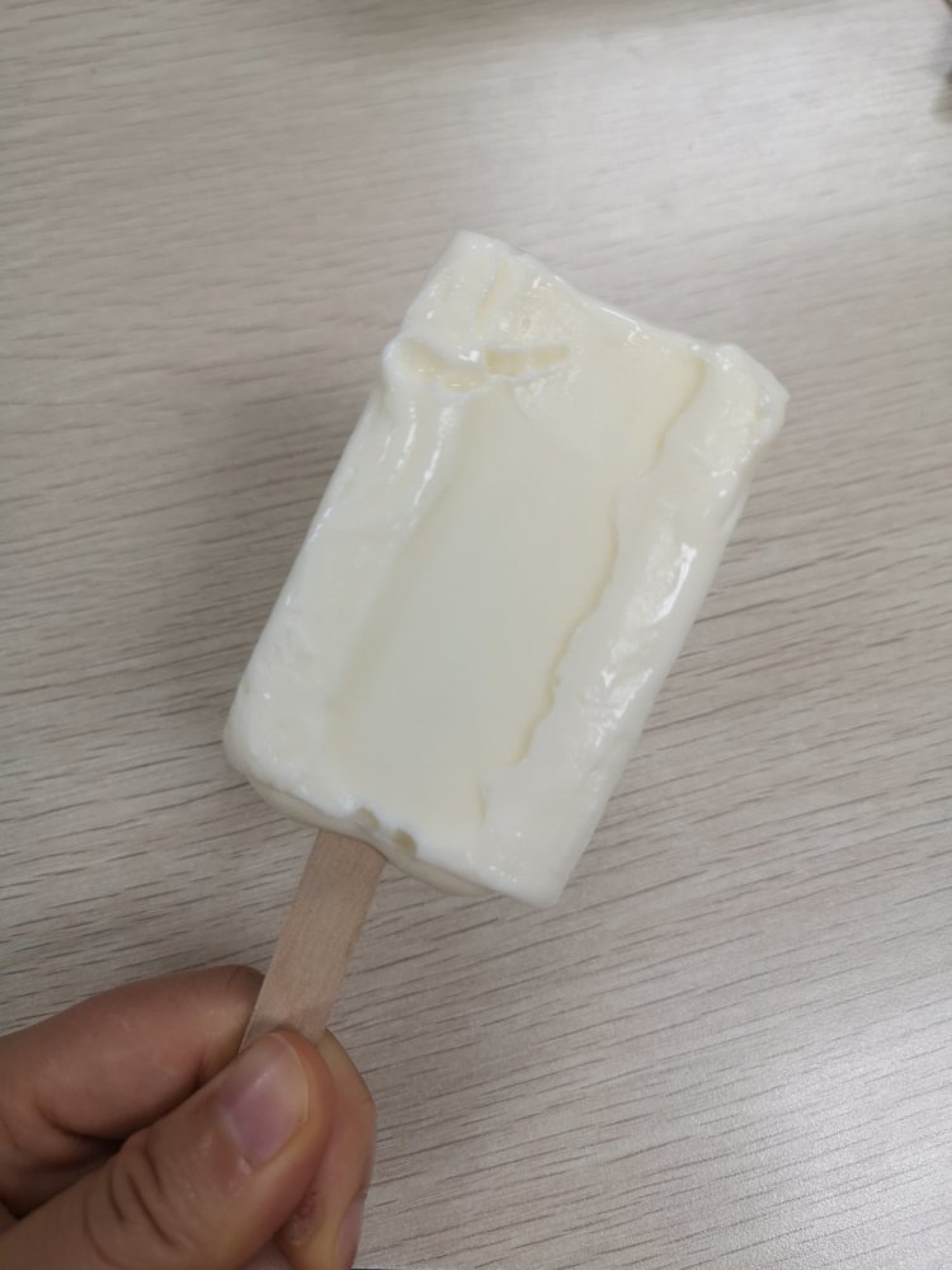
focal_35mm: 27
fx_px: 990
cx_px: 476
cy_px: 635
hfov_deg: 51.4
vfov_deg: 65.3
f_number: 1.8
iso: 100
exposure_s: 1/50
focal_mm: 5.58
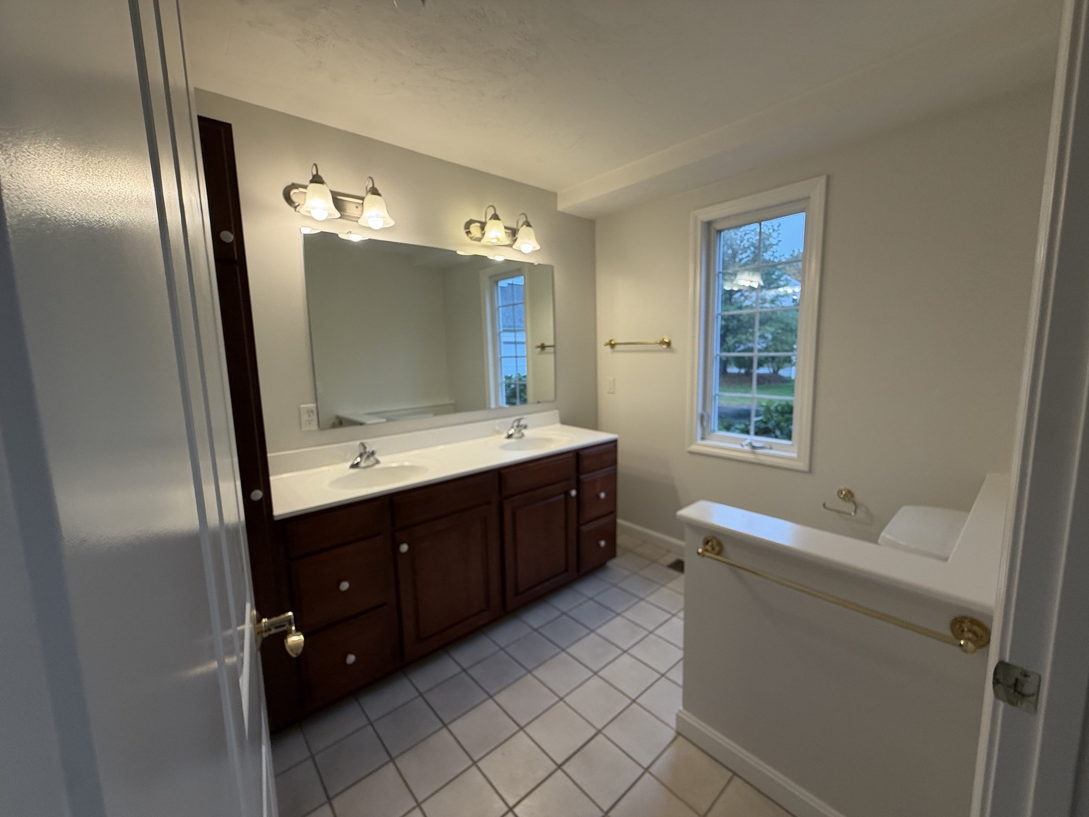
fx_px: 440
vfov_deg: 85.7
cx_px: 544
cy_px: 408
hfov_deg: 102.1
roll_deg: +1.1
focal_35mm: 14
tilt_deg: -7.0
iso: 100
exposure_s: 1/120
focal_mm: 2.22
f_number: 2.2
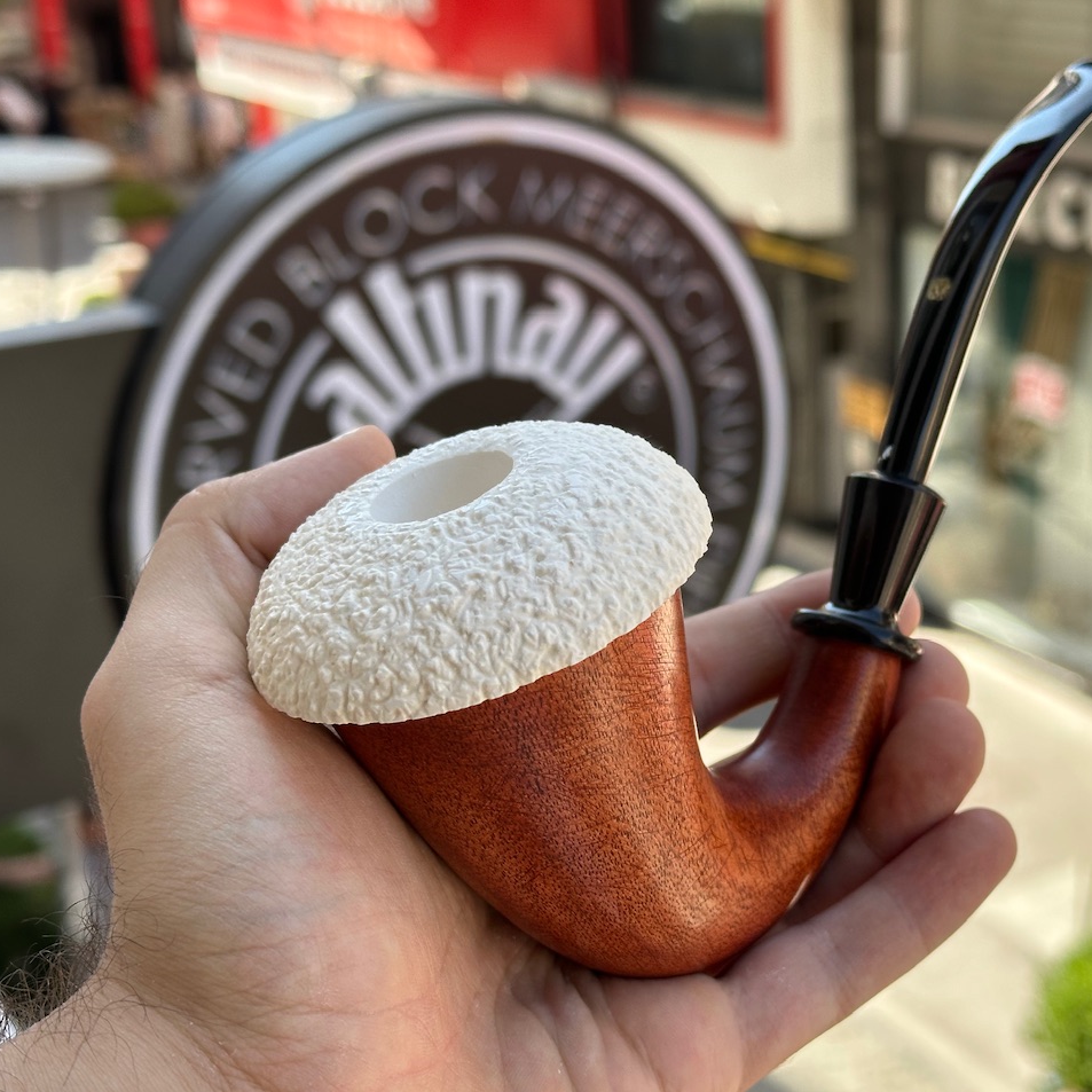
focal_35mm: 57
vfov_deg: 30.0
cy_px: 543
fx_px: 2034
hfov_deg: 30.0
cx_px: 668
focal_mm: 6.86
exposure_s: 1/642
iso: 64
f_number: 1.78
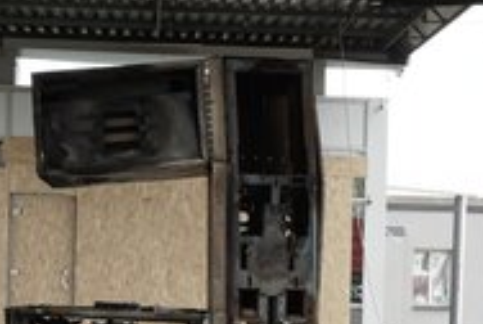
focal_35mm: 68
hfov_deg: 29.5
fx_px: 914
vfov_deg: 19.8
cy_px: 274
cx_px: 195
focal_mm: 32
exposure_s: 1/320
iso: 1600
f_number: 10
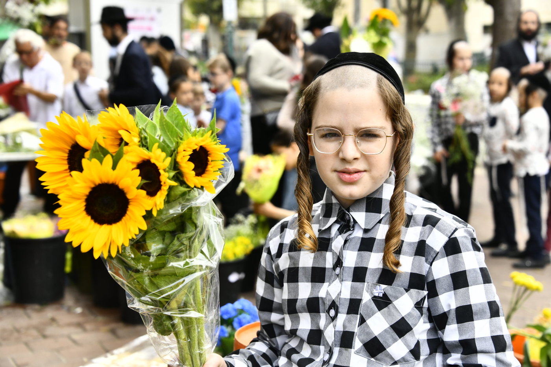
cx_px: 276
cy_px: 184
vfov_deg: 21.9
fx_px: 949
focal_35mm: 62
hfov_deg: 32.4
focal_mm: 62
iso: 500
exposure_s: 1/800
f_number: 5.6
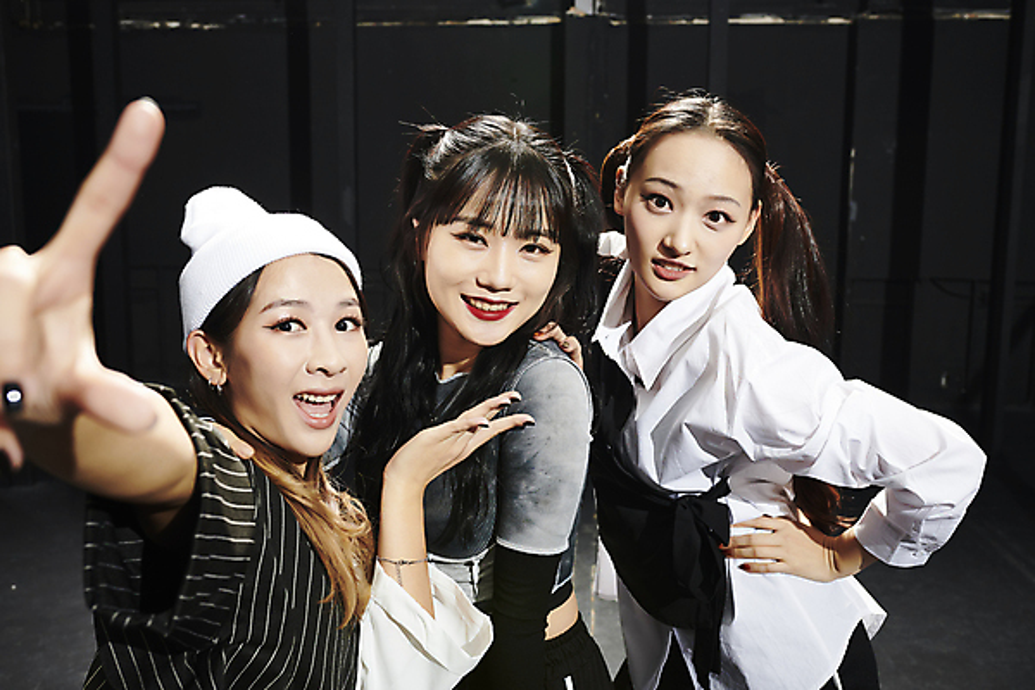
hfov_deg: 54.4
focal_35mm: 35
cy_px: 345
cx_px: 518
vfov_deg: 37.9
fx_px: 1006
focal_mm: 35
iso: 400
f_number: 6.3
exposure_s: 1/125
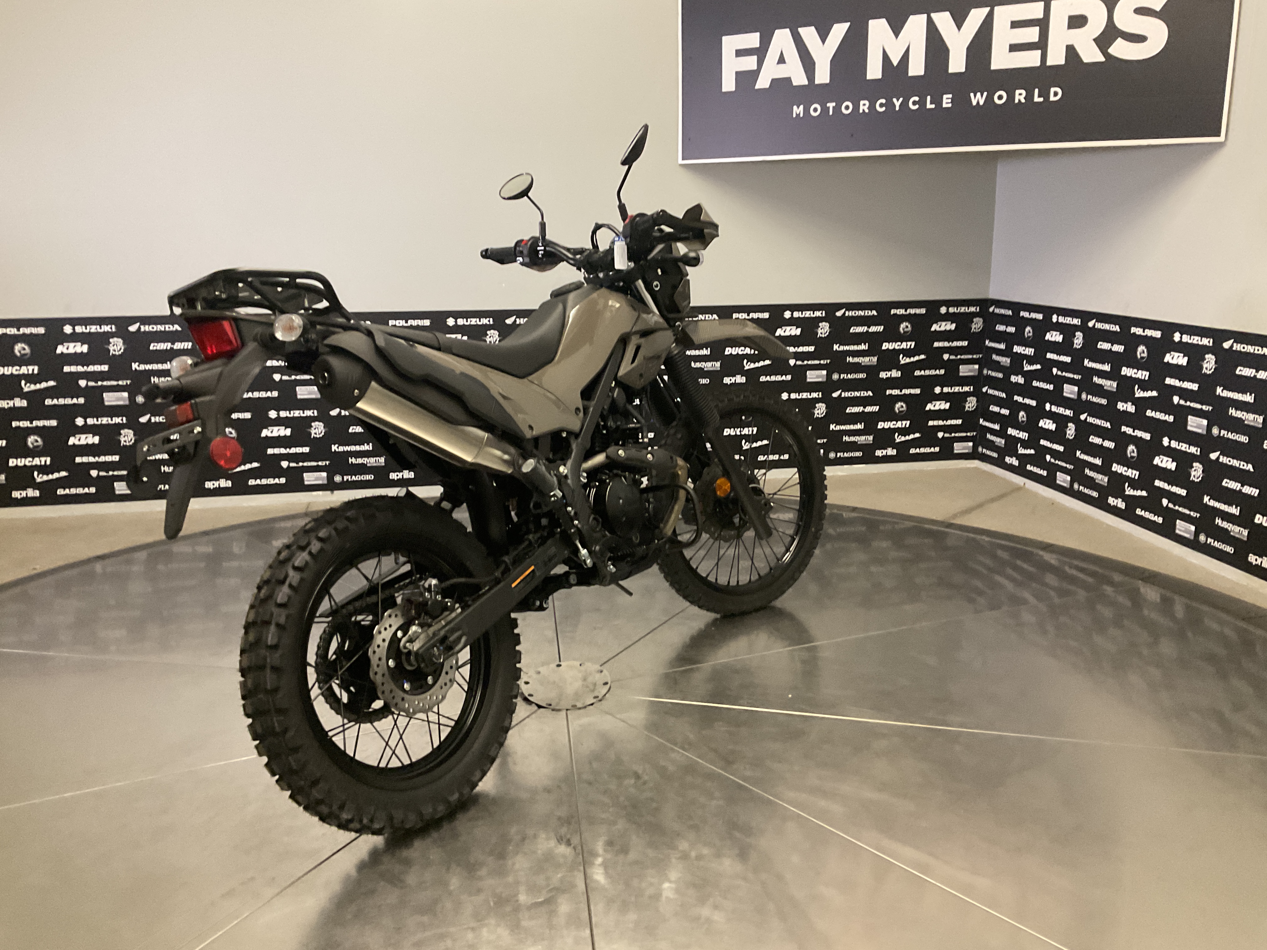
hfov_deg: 61.7
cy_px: 475
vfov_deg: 48.2
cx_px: 634
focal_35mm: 29
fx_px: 1061
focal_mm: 3
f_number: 1.8
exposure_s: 1/60
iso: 250
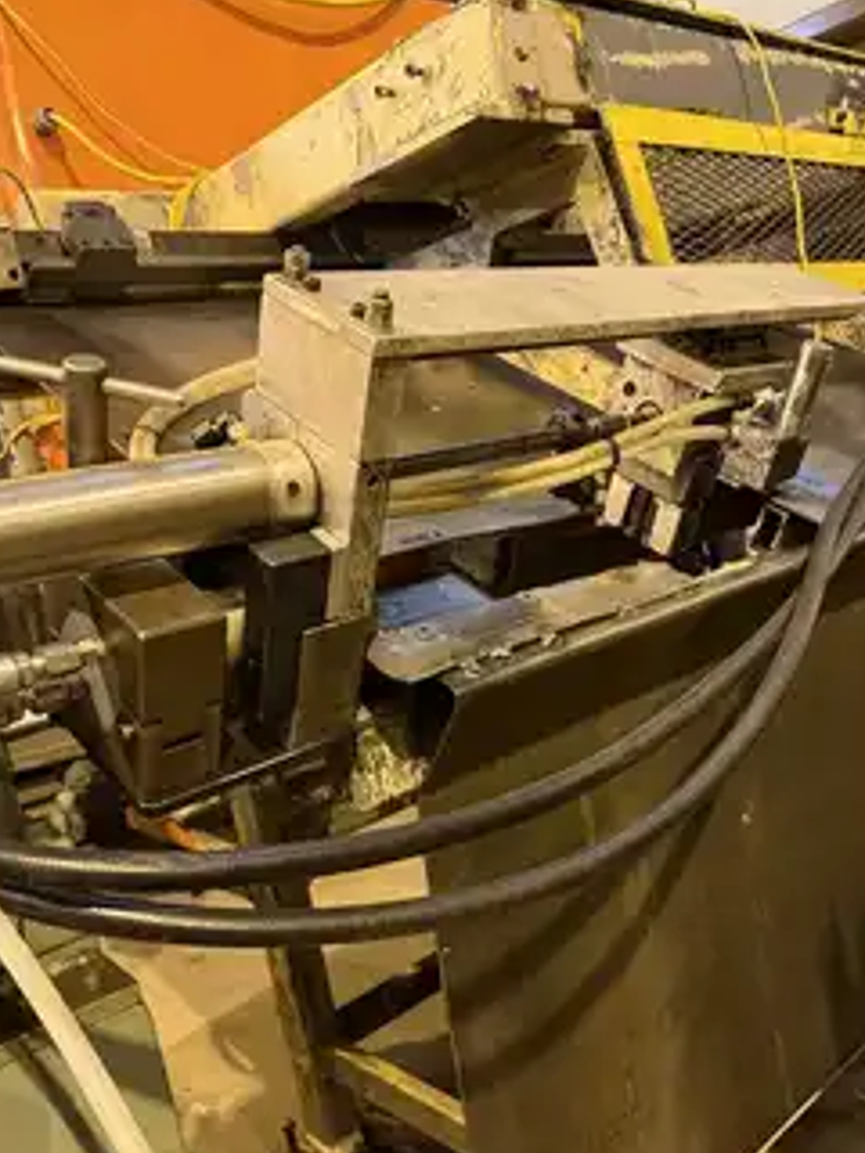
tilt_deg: -13.2
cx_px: 472
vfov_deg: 59.5
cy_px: 685
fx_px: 1000
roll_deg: +9.5
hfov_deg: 46.7
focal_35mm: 30
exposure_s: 1/40
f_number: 1.78
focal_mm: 6.76
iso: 800
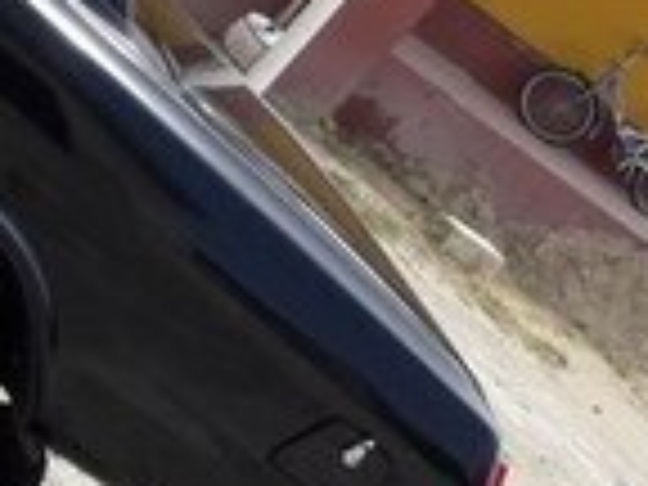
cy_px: -353
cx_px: -684
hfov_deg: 13.1
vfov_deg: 10.9
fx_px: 2396
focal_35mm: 128
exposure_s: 1/1247
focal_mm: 3.7
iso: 40
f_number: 1.9
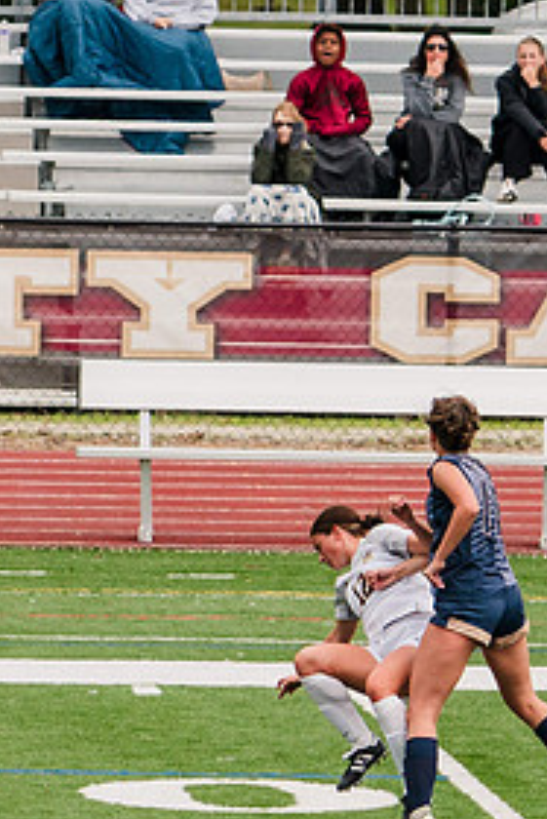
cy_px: 528
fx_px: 16912
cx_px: 106
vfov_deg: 2.8
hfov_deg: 1.9
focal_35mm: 743
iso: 400
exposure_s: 1/1600
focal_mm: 200
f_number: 5.6
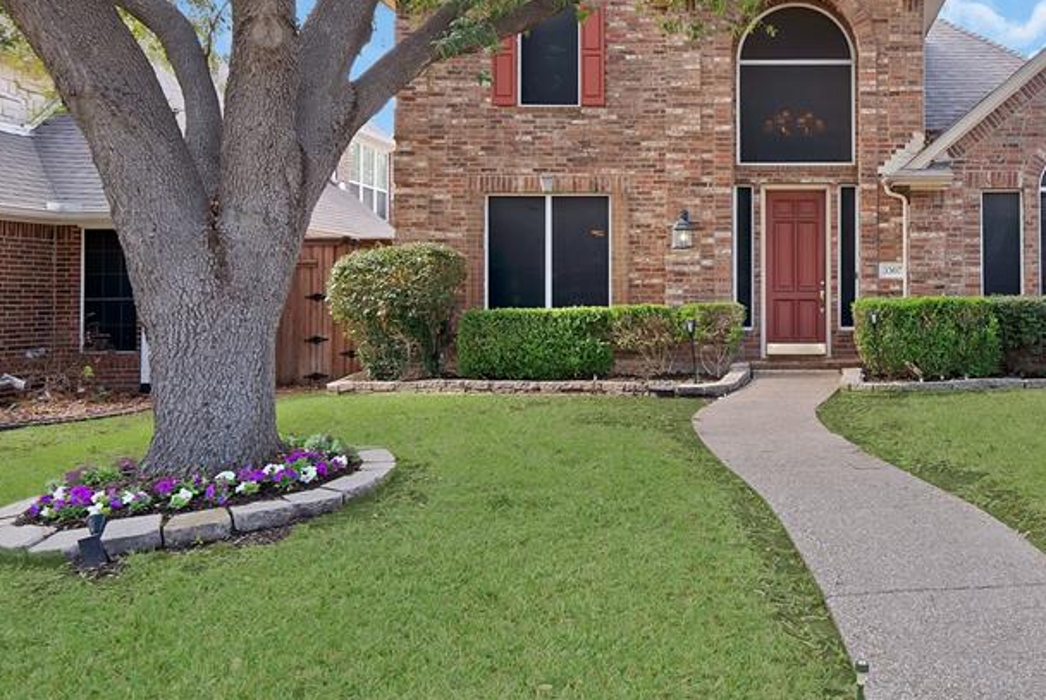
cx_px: 800
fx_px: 931
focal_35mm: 32
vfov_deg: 41.0
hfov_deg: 55.5
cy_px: 276
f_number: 9
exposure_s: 1/30
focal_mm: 19
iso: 640
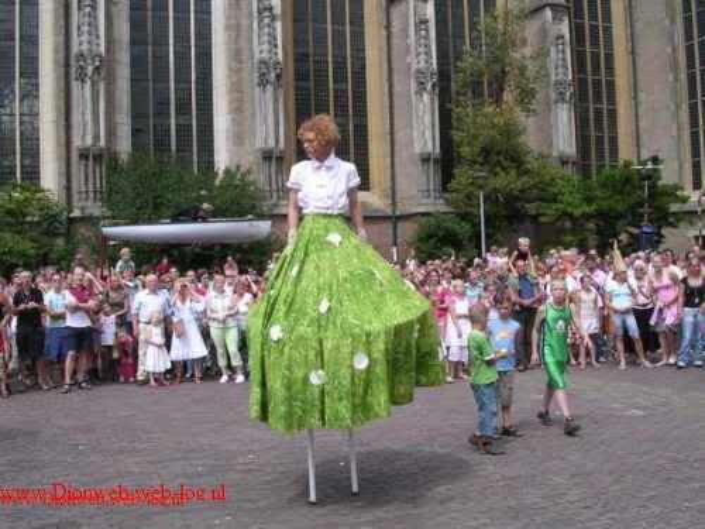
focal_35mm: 38
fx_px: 774
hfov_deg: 49.0
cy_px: 264
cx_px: 352
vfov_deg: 37.7
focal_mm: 5.8
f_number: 5.6
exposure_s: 1/238
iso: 100
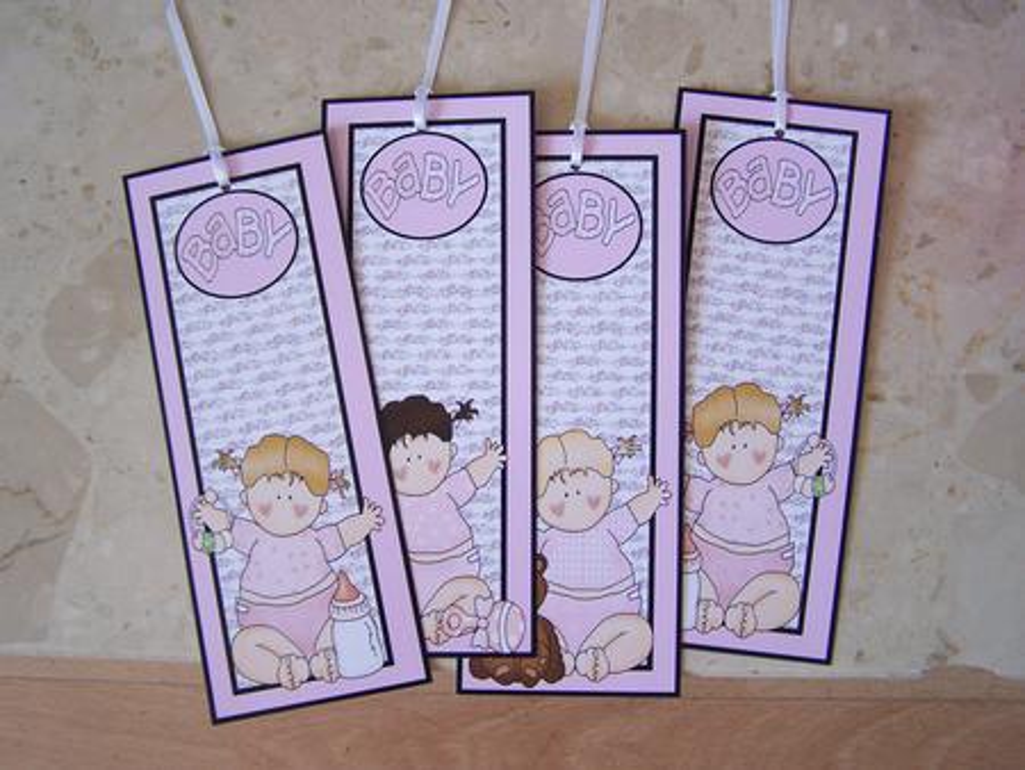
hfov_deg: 49.0
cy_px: 385
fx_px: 1126
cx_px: 512
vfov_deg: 37.8
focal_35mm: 38
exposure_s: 1/30
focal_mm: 6.3
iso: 100
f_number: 2.8
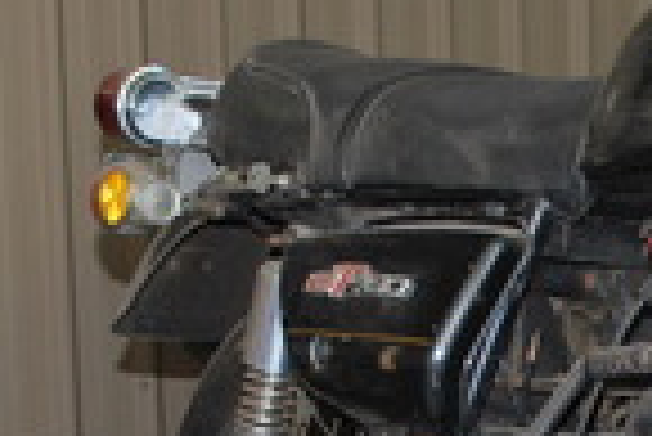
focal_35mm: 165
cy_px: 652
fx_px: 2991
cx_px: 612
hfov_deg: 12.3
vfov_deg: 8.2
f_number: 3.8
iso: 200
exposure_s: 1/60
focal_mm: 20
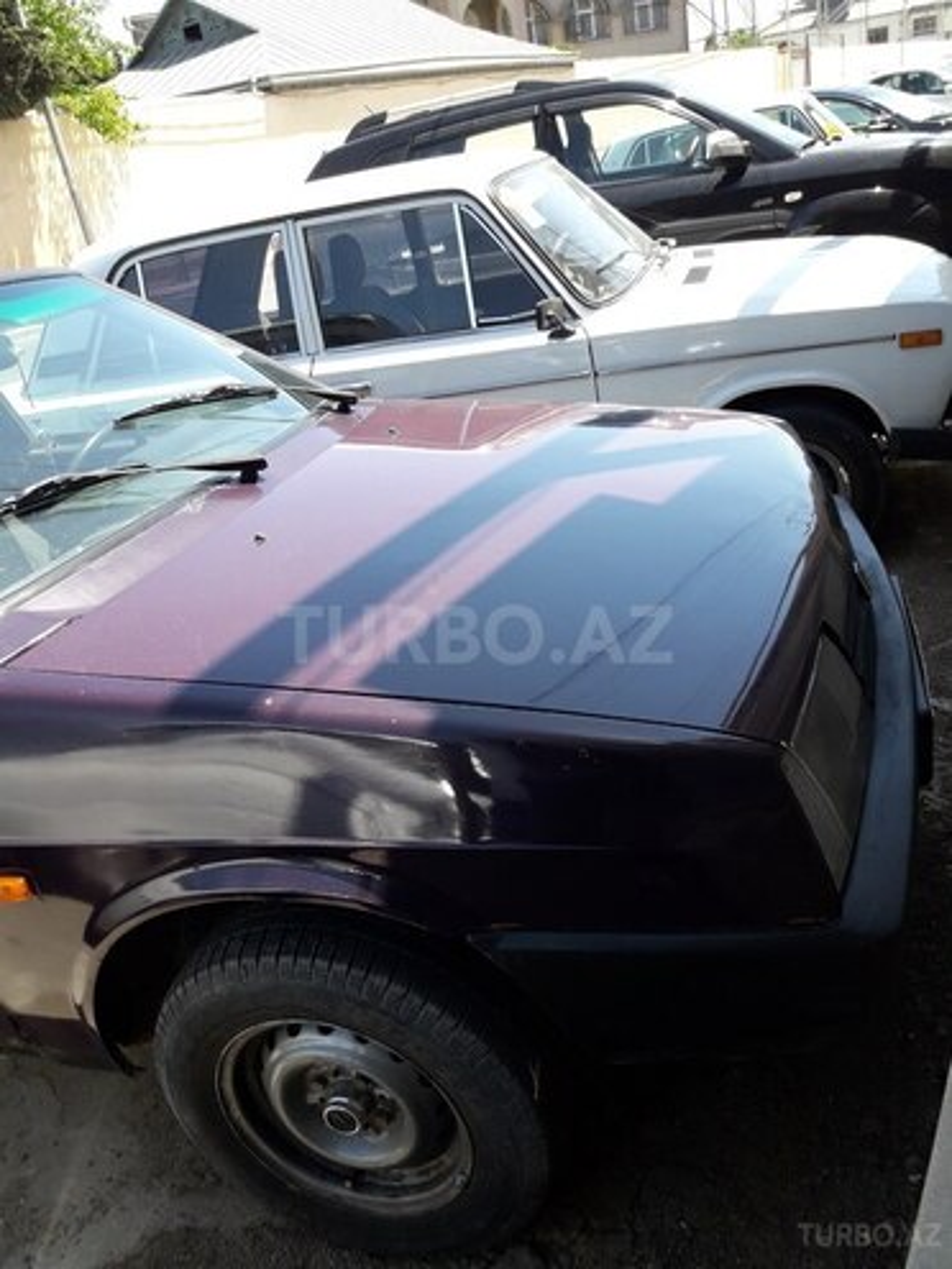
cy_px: 634
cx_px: 476
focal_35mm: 28
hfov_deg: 49.7
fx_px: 1027
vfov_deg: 63.4
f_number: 1.9
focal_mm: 3.7
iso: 40
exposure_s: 1/452
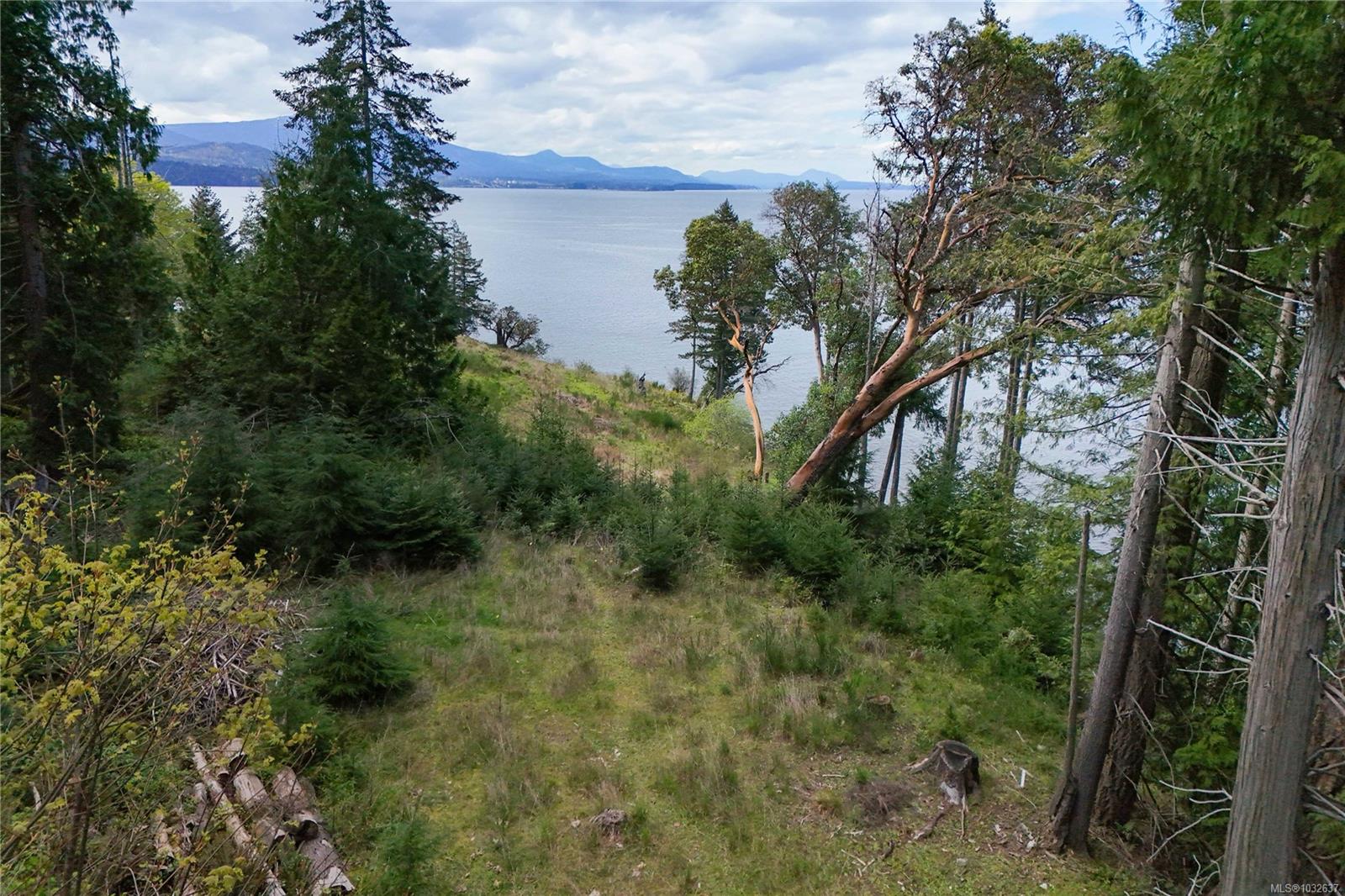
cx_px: 672
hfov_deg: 61.9
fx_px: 1121
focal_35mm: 30
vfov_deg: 43.6
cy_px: 448
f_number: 1.8
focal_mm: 20
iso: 100
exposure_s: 1/3200
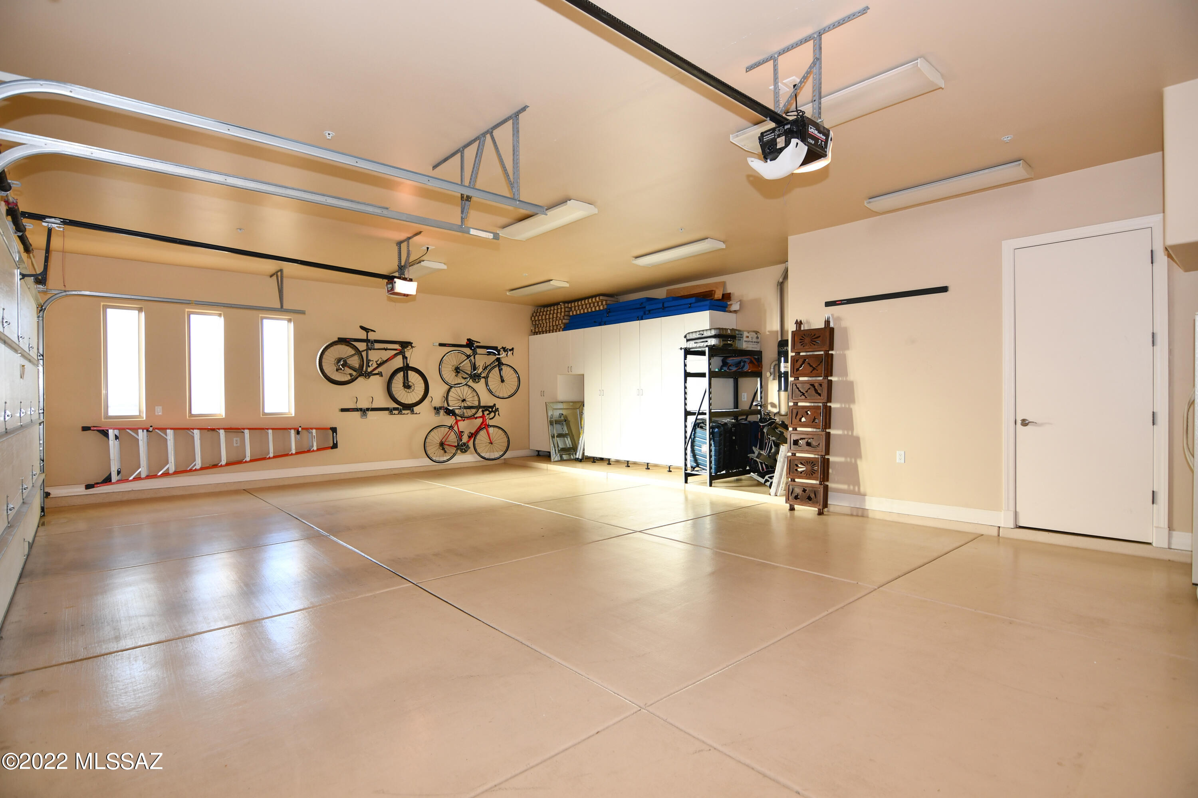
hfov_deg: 93.3
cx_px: 599
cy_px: 399
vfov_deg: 70.4
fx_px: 566
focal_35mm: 17
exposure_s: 1/60
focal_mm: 11.5
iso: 220
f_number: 4
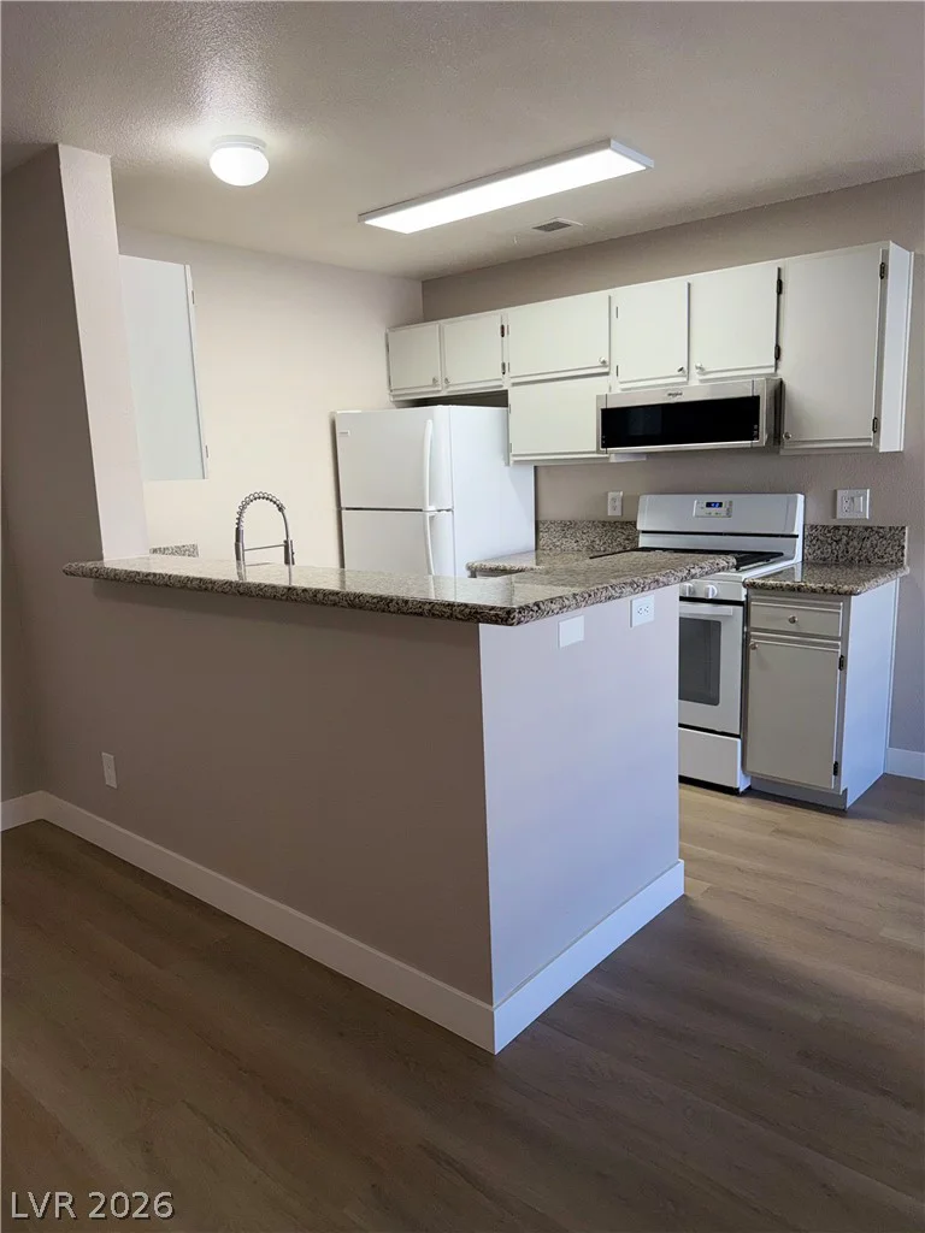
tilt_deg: -8.9
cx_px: 462
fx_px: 855
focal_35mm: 24
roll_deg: +1.7
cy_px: 616
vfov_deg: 71.6
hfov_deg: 56.8
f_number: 1.78
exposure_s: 1/234
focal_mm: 6.76
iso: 50
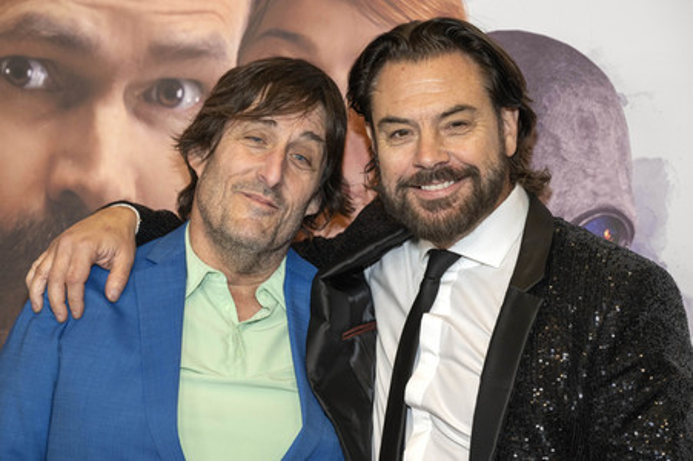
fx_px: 1520
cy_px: 230
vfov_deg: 17.2
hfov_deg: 25.7
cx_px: 346
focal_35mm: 79
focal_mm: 79
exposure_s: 1/200
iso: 800
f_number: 5.6
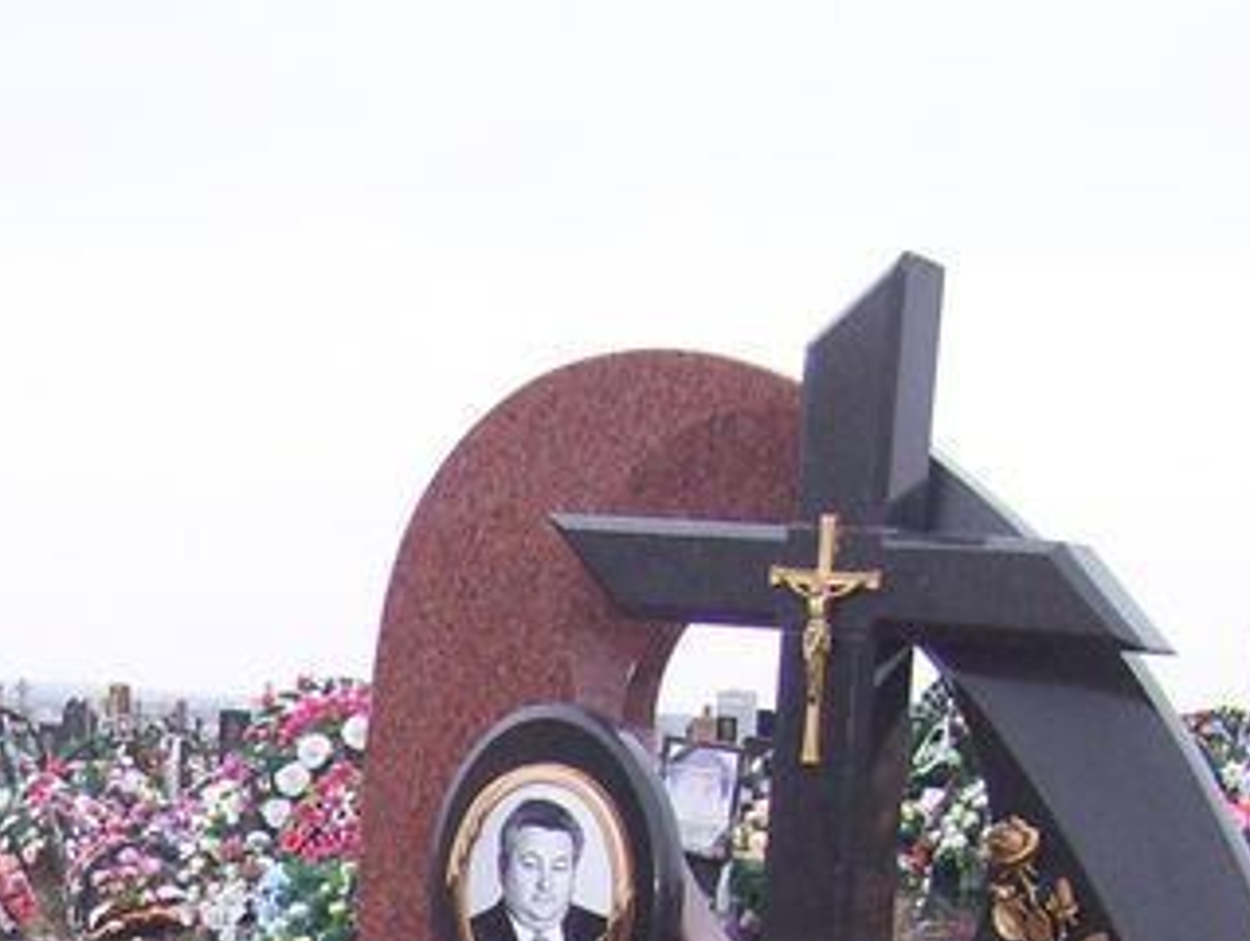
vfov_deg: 12.5
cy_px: 1408
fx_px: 4085
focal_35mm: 113
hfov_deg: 16.9
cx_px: -90
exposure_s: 1/100
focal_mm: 6
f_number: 2.7
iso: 80
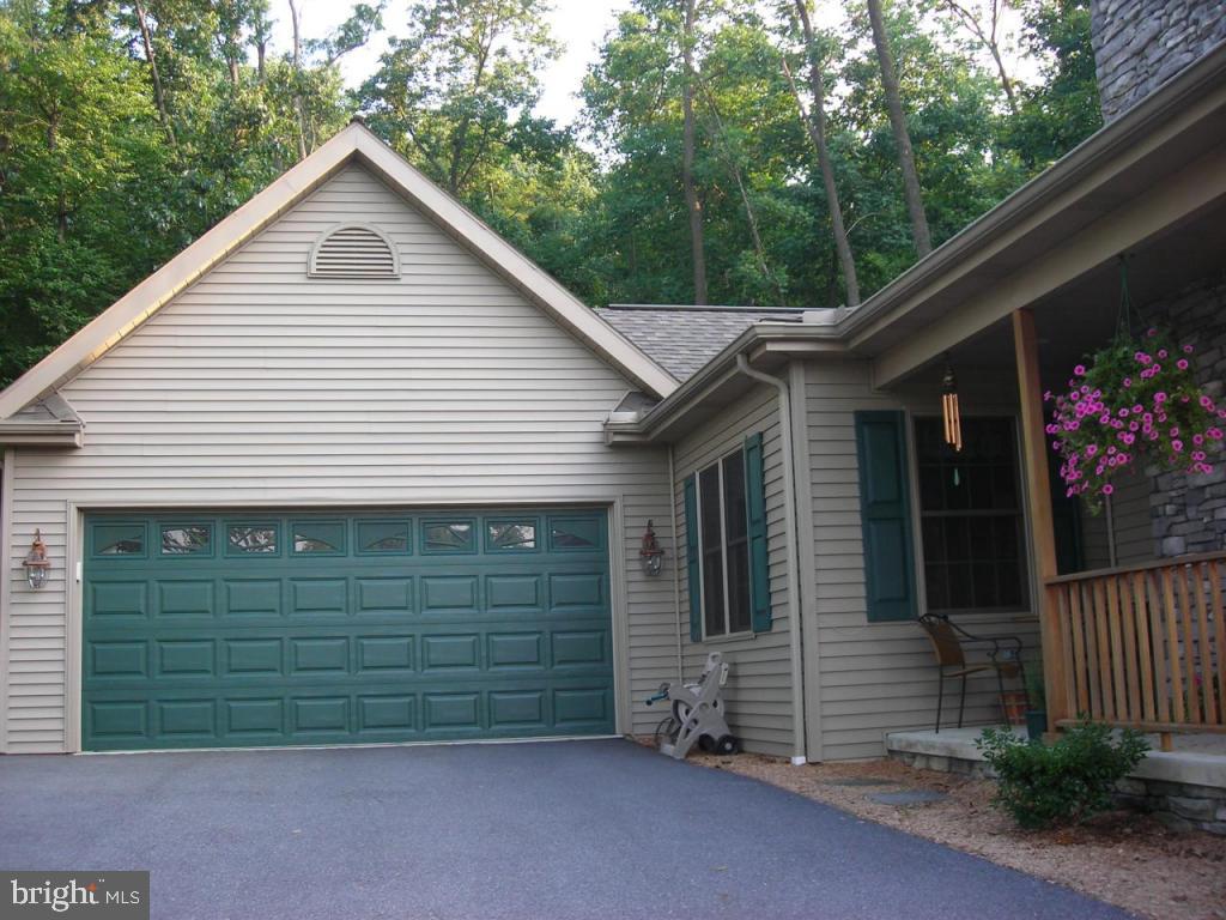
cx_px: 613
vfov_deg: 37.7
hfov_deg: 49.0
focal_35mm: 38
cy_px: 460
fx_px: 1346
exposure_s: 1/49.4
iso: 50
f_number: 3.2
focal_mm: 6.3
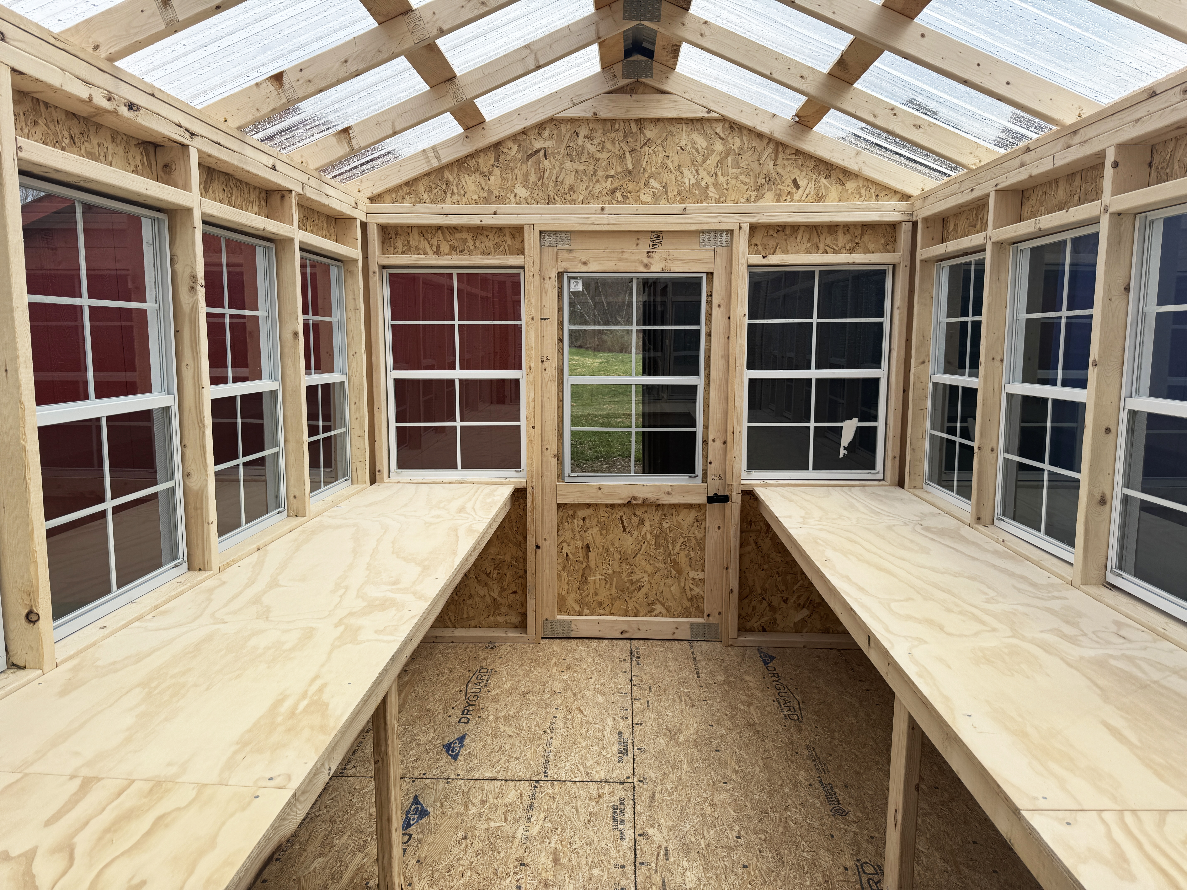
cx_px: 594
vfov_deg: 56.8
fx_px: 823
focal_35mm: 24
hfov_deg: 71.6
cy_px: 445
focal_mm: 6.76
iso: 80
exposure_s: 1/3096
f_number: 1.78
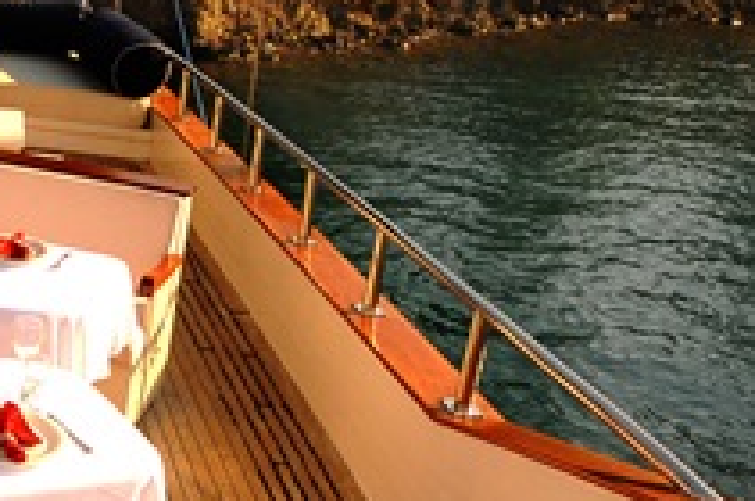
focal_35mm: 57
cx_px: -104
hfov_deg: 30.8
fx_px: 1194
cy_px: 217
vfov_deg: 23.7
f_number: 14
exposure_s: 1/250
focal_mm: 10
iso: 320
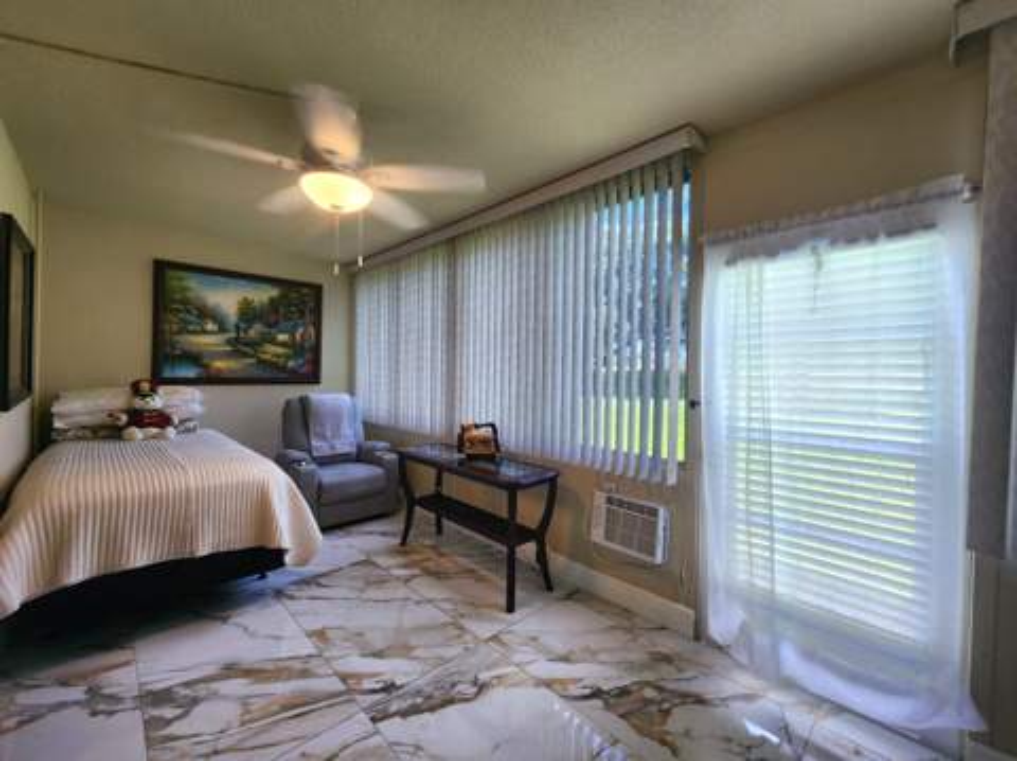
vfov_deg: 89.8
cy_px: 380
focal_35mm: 13
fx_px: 382
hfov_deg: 106.2
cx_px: 508
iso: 64
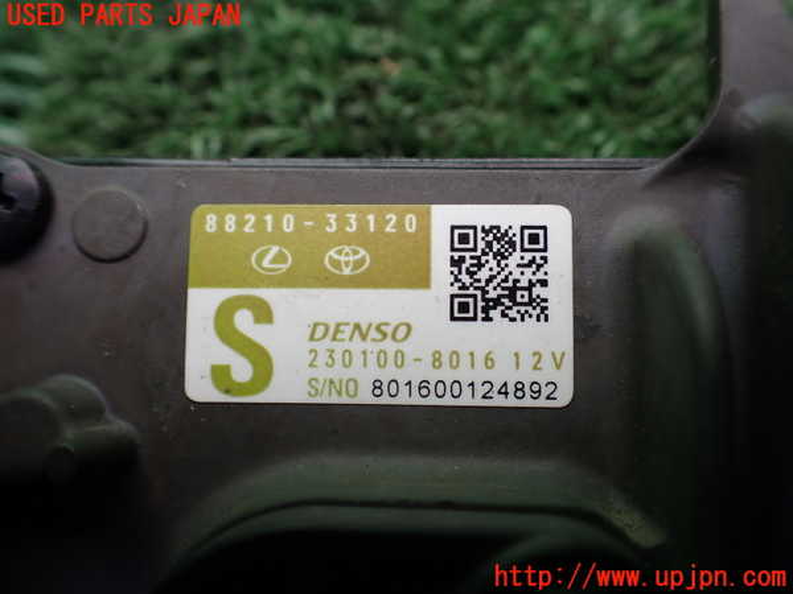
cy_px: 297
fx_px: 687
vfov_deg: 46.8
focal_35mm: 30
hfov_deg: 60.0
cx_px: 396
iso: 100
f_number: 2.3
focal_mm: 5.4
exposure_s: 1/125
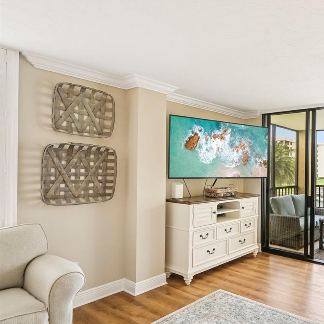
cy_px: 170
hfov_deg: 54.7
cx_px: 313
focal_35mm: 23
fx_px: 244
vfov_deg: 67.2
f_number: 8
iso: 400
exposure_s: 1/125
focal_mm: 14
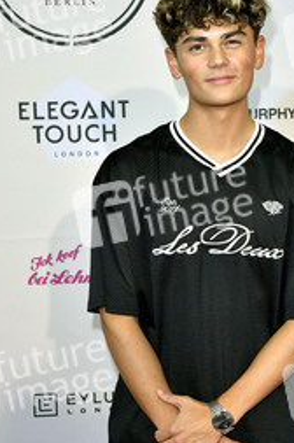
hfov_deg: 17.8
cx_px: 214
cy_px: 294
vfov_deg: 26.5
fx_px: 933
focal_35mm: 76
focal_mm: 48
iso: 800
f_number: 6.3
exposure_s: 1/250
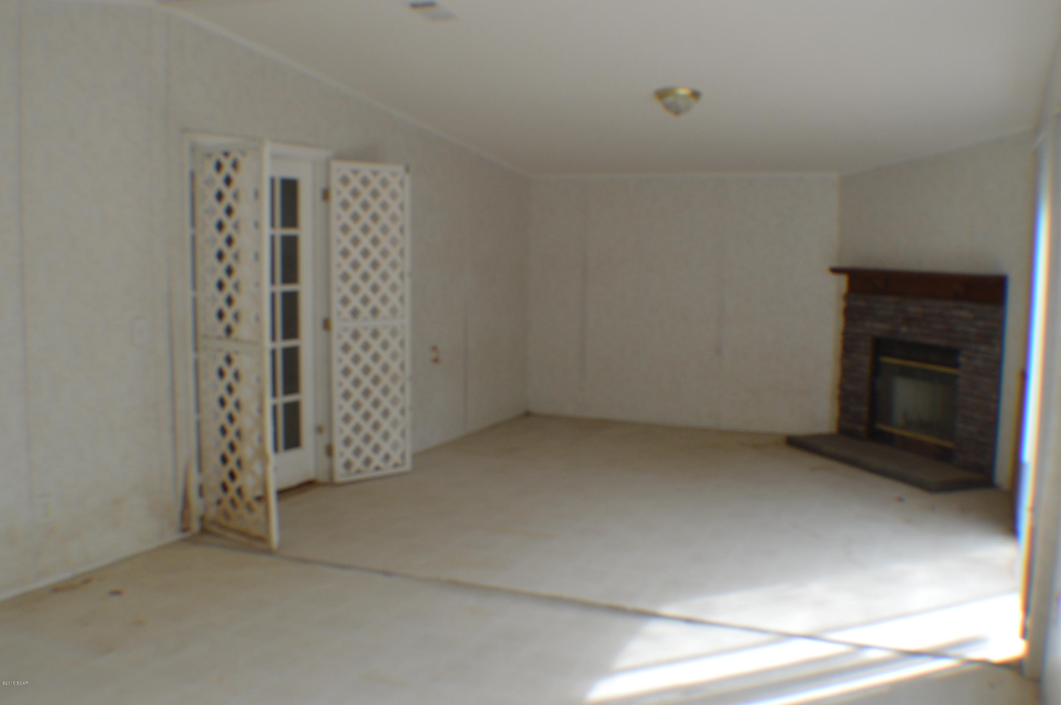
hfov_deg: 46.4
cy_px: 352
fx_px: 1237
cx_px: 530
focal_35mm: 42
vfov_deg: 31.8
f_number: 5.6
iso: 360
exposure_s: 1/125
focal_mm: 28
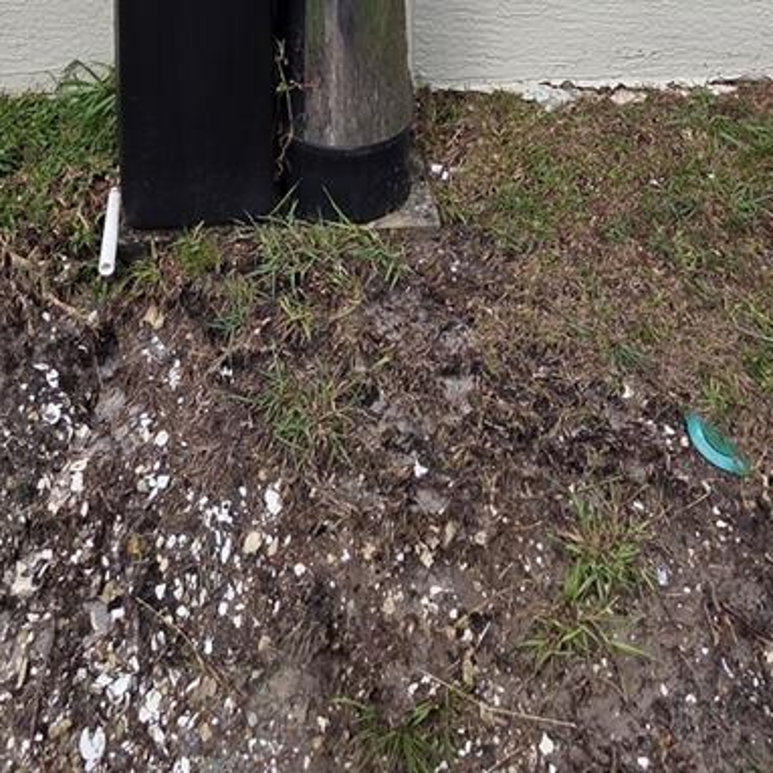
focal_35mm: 36
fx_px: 910
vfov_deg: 31.7
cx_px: 323
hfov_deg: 45.9
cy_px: -291
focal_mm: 2.2
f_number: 2.2
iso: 50
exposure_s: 1/2000
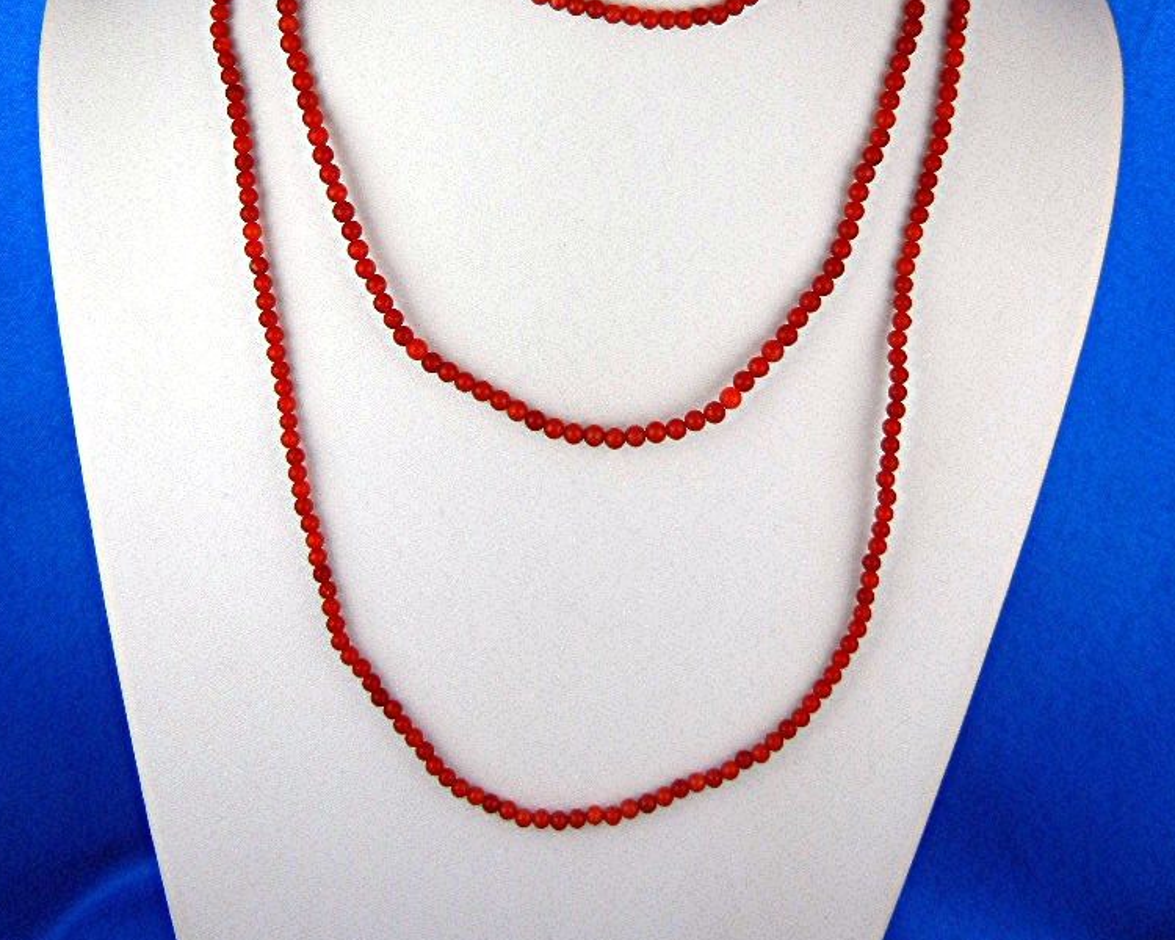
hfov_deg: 45.8
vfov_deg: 36.4
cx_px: 584
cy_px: 224
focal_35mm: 40
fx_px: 1391
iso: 160
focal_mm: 5.4
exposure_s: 1/75.3
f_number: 3.5
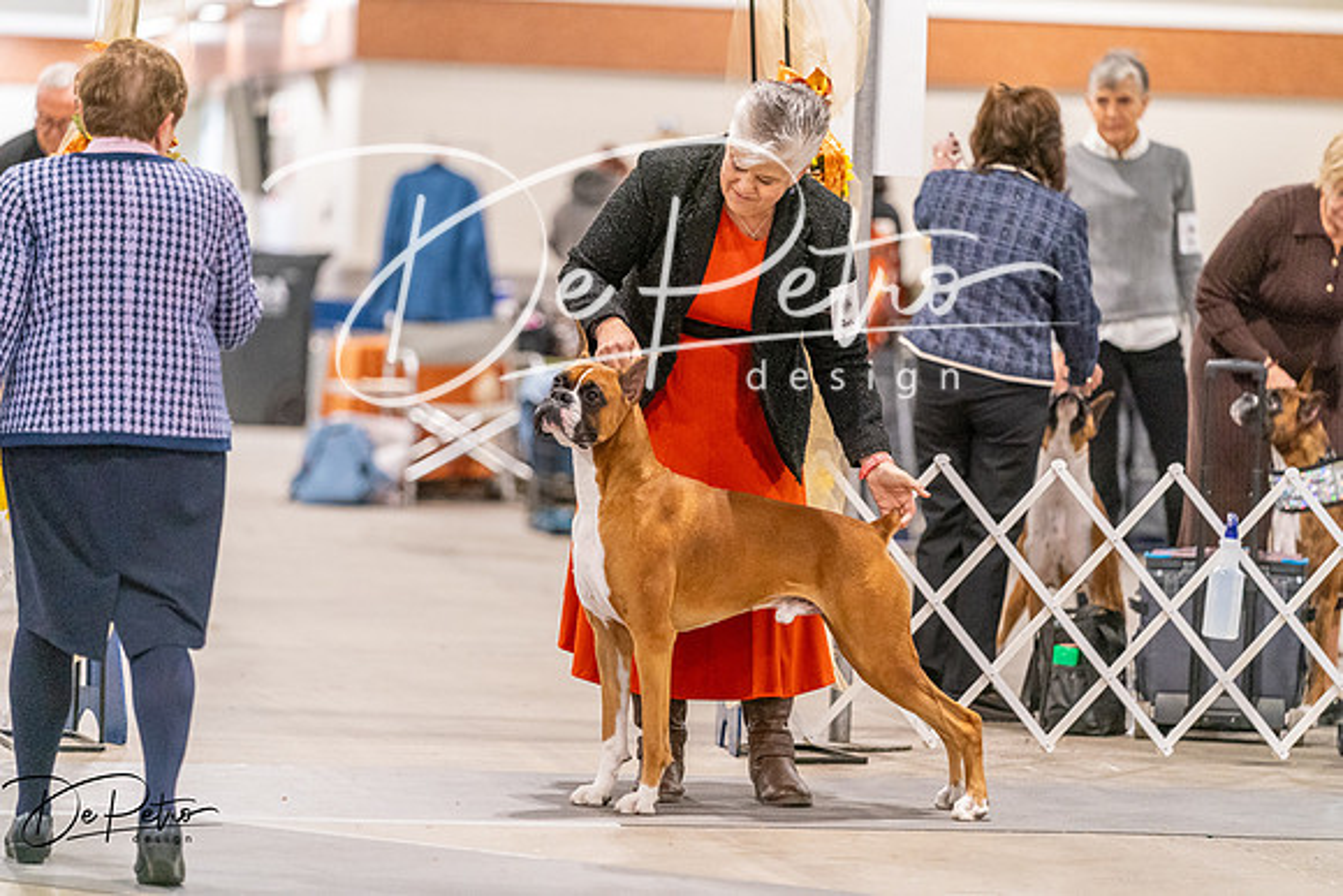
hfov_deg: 11.3
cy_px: 448
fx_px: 6791
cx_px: 672
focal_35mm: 182
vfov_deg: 7.5
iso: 6400
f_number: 3.2
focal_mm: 182
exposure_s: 1/250
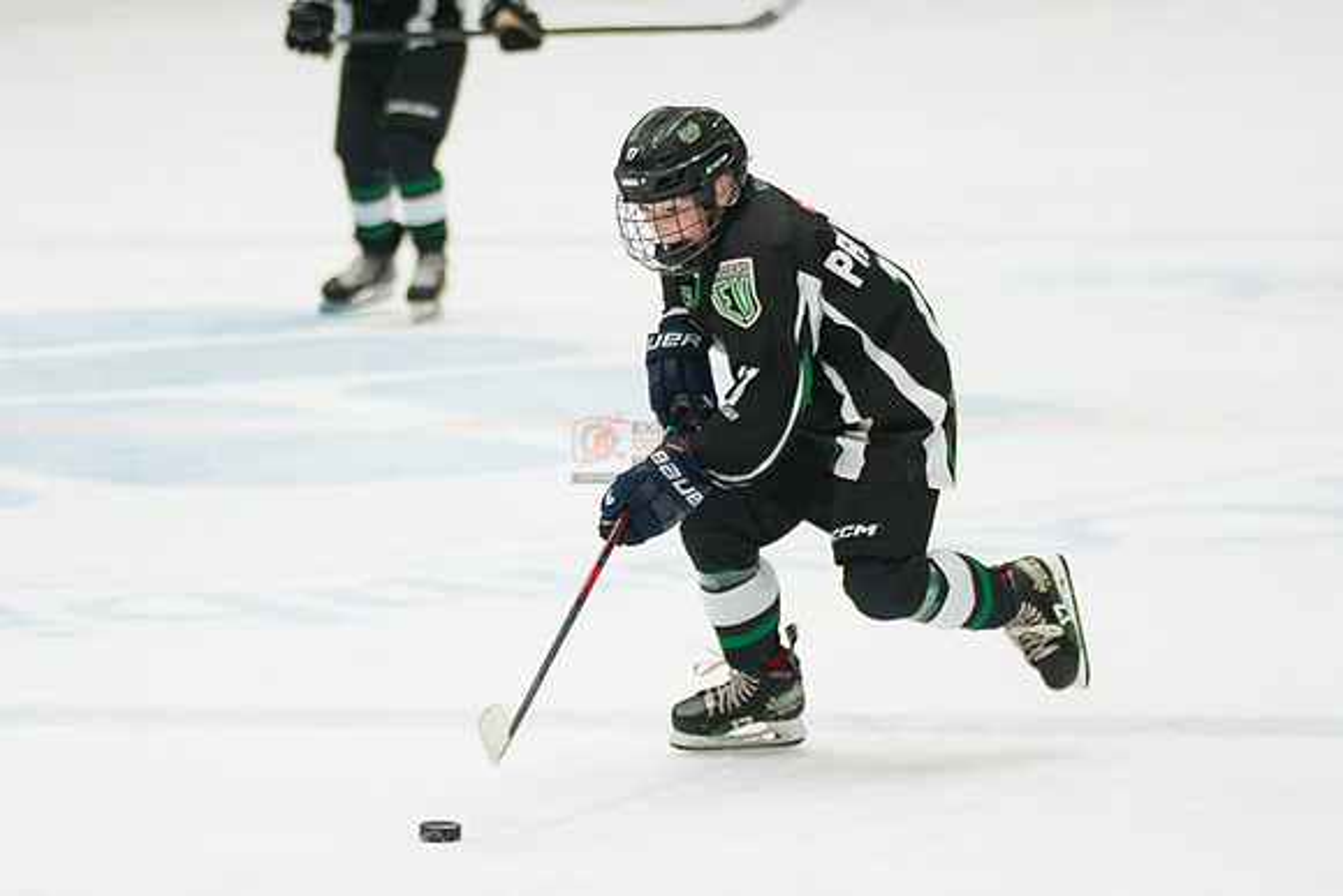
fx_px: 10384
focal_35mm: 278
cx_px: 573
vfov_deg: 4.9
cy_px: 448
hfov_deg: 7.4
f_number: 3.2
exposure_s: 1/1000
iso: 2000
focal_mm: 140
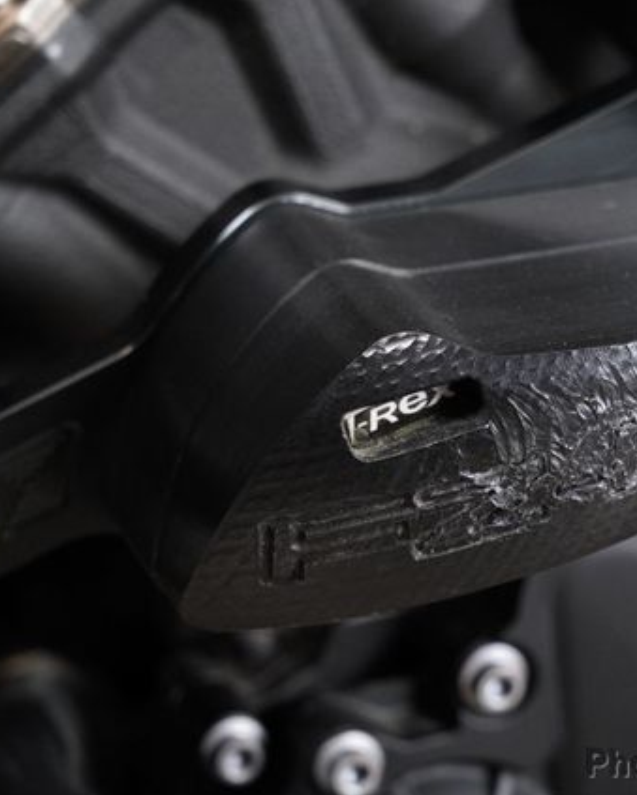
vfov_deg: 12.9
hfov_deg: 10.4
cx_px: 490
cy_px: 398
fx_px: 3508
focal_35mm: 149
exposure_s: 1/80
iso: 5000
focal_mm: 105
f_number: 7.1
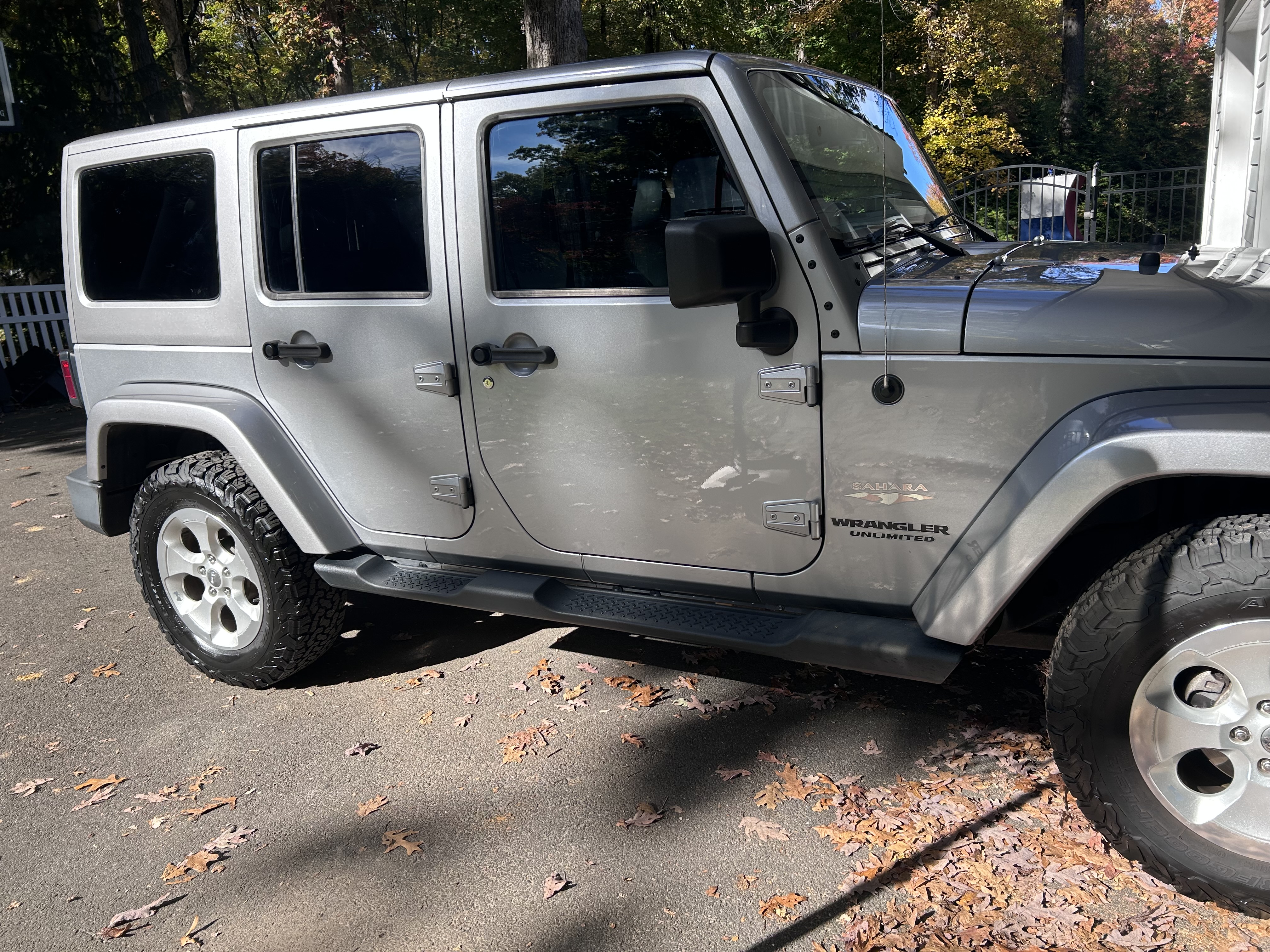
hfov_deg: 67.3
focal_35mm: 26
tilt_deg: -12.6
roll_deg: +4.6
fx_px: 954
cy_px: 476
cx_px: 635
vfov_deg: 53.1
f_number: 1.5
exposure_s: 1/1147
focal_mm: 5.7
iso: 50
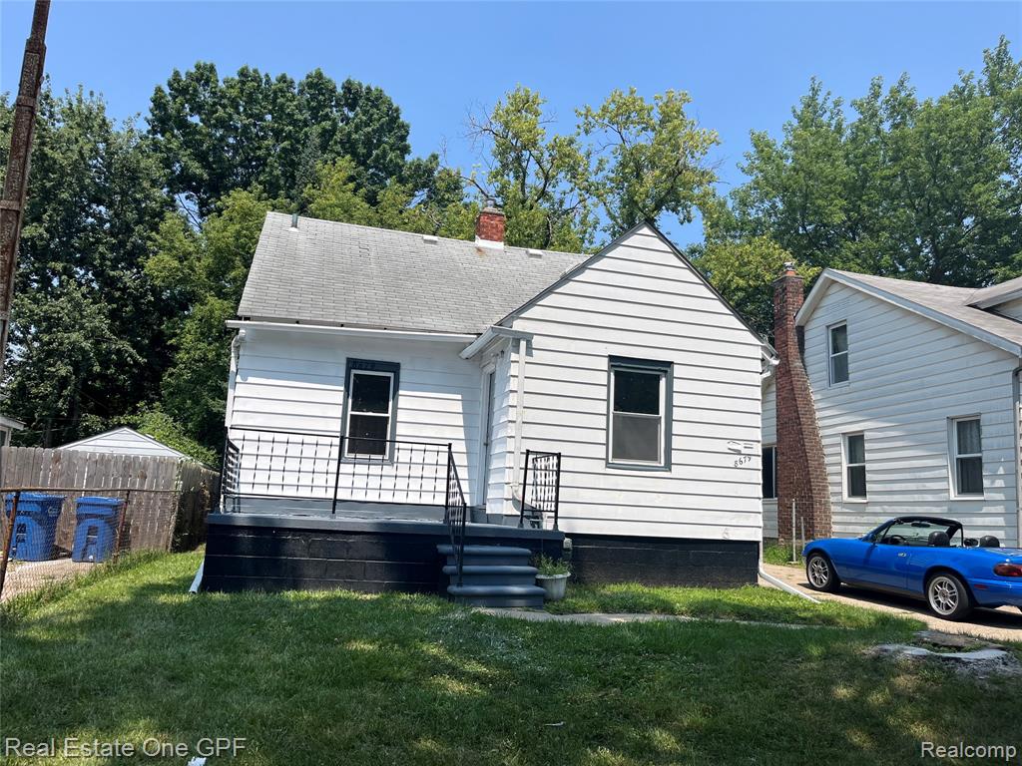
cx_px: 511
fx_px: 768
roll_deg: -2.2
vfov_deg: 53.1
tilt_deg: +9.1
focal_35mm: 26
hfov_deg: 67.3
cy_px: 383
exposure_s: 1/3745
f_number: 1.6
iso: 50
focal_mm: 5.1
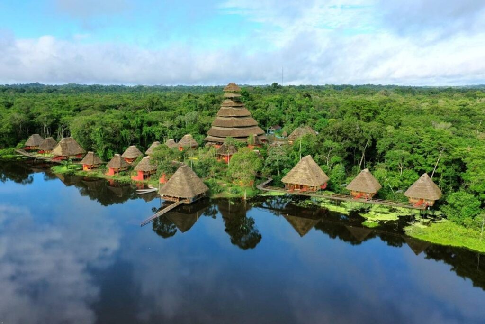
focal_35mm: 28
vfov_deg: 46.4
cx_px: 242
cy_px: 162
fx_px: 377
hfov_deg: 65.5
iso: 100
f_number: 8
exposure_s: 1/15
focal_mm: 10.26
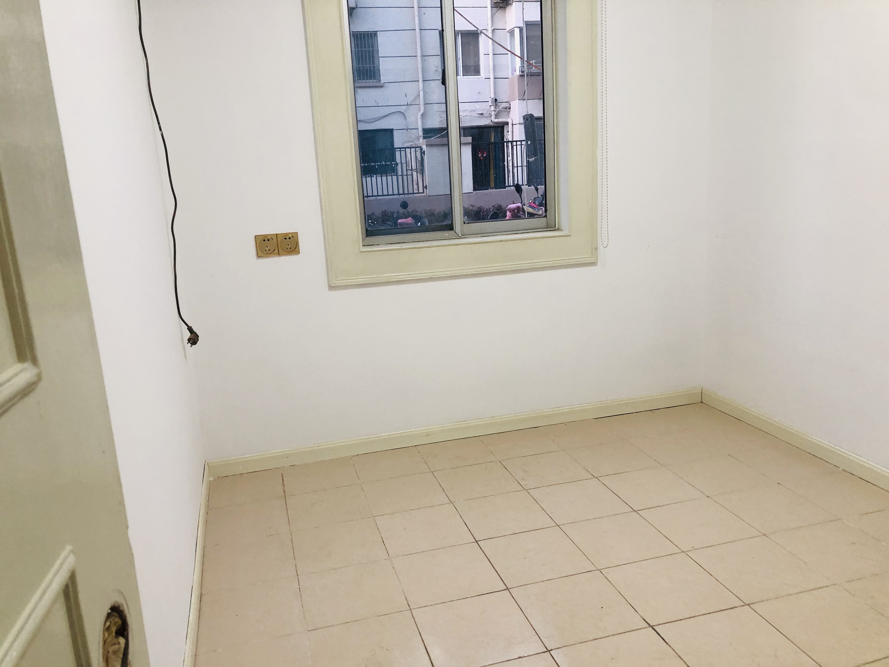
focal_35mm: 28
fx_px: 719
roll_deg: +3.4
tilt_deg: -13.1
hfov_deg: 63.4
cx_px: 444
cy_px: 334
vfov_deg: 49.7
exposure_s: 1/20
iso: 40
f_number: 1.8
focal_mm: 3.99
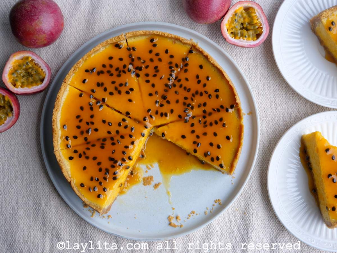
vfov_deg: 29.1
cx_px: 168
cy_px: 126
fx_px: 487
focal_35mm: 50
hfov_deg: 38.2
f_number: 3.5
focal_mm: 25
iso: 400
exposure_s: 1/60
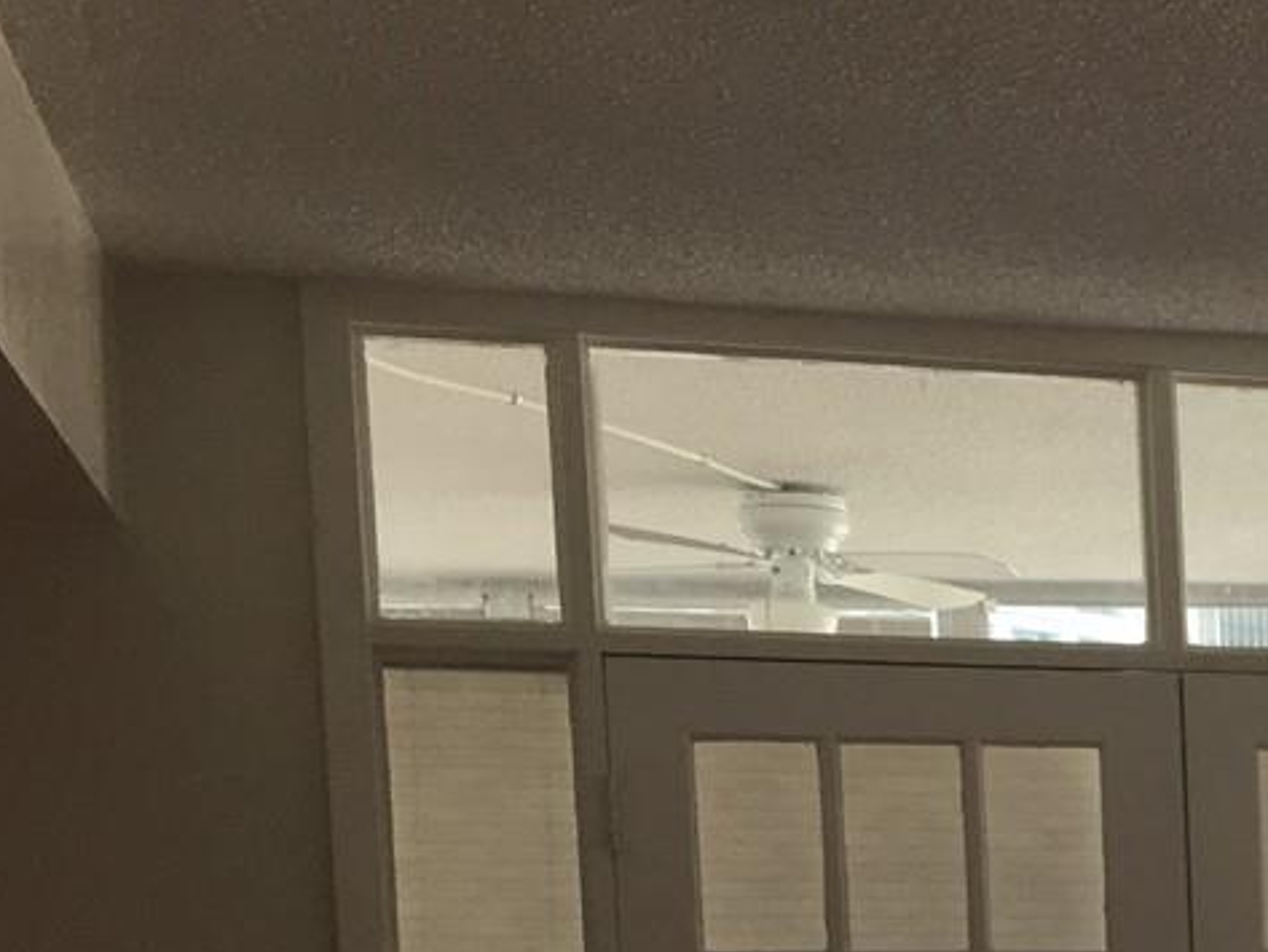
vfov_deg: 14.2
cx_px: 2088
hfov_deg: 17.3
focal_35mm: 98
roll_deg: -0.2
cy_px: 1413
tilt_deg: -5.7
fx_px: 3591
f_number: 2.2
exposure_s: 1/120
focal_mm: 4.15
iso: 32
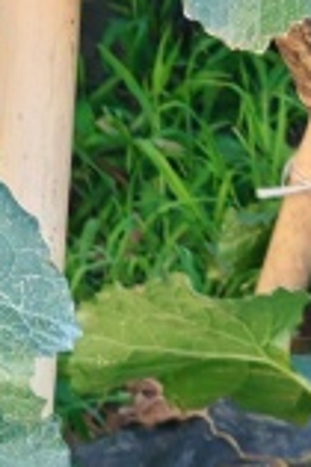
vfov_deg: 9.7
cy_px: -628
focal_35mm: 190
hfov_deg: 7.0
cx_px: -320
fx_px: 2467
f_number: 1.95
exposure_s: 1/100
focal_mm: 5.52
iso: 160
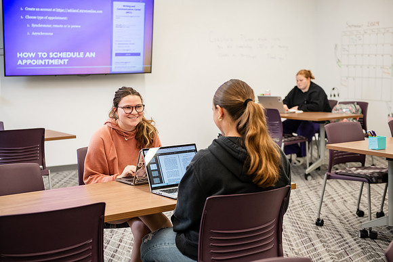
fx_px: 633
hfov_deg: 34.5
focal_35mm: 58
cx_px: 196
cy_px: 131
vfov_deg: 23.4
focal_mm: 58
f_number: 3.2
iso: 1000
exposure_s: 1/200
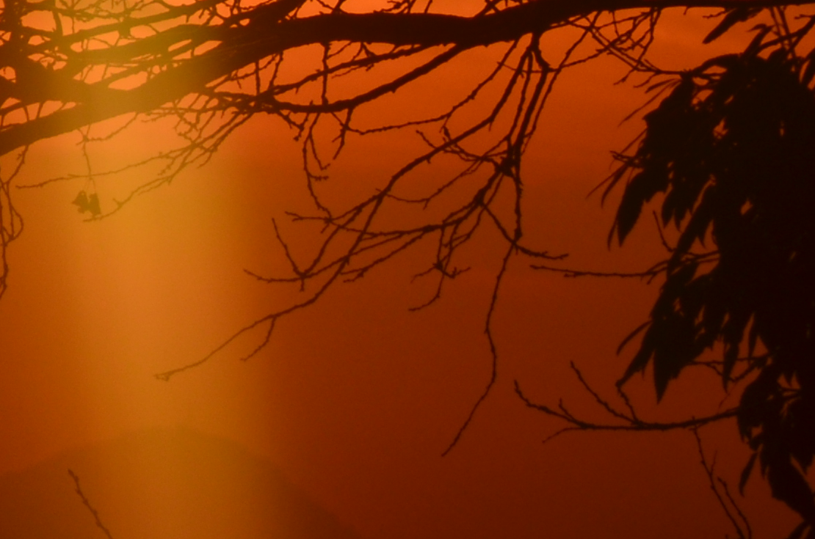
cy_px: -419
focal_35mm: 866
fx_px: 19563
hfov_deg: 2.4
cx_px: -477
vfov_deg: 1.6
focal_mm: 130
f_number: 14
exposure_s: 1/800
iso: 100
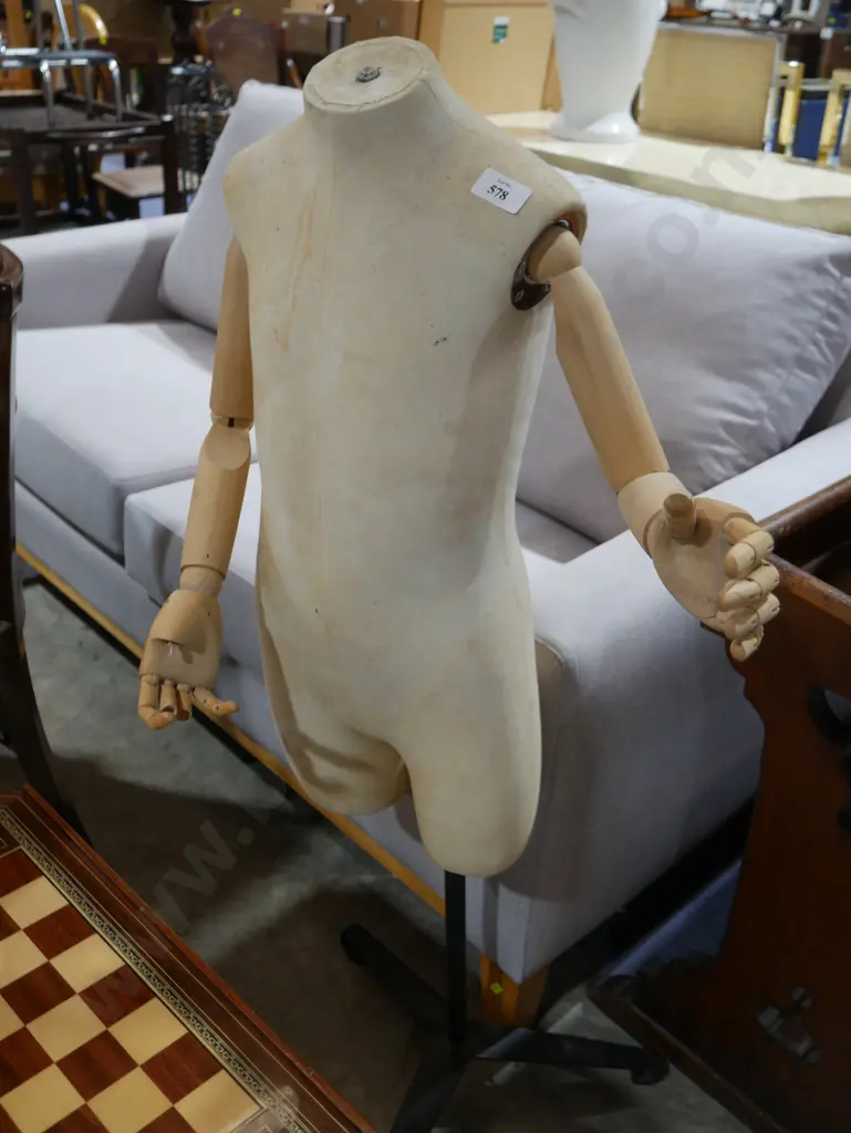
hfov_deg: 44.2
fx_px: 1048
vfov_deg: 56.8
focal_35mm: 32
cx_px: 426
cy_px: 566
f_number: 3.6
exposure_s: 1/60
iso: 500
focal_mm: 16
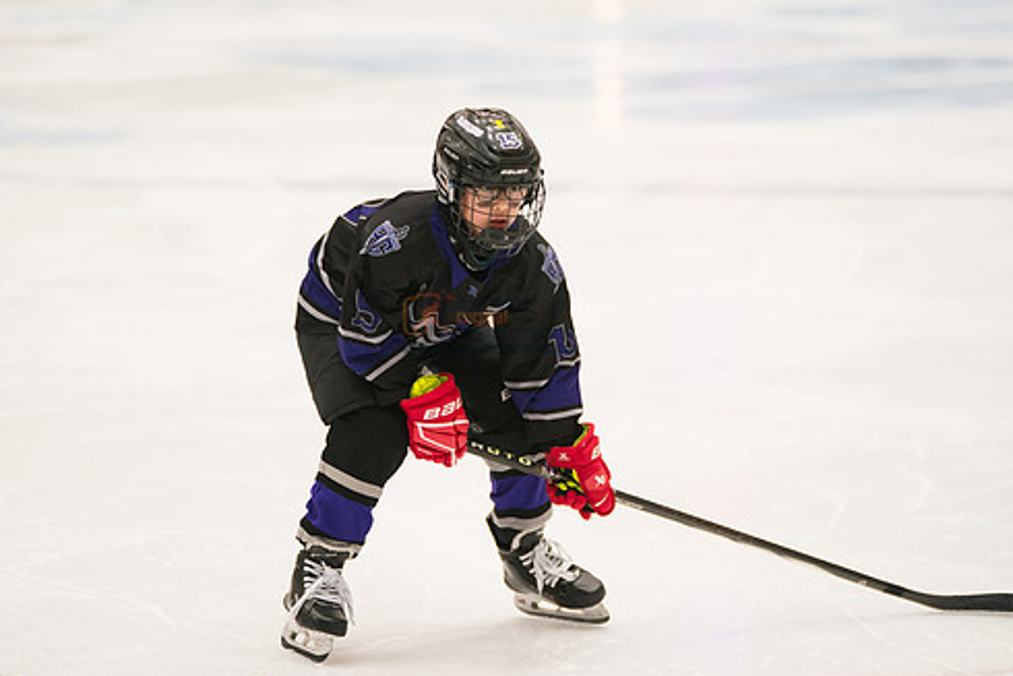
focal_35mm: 220
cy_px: 321
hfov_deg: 9.4
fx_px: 6192
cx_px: 492
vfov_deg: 6.2
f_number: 3.2
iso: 2000
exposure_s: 1/1250
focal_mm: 186
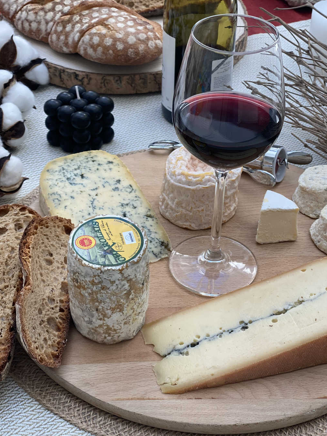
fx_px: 730
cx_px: 166
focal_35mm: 58
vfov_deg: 33.2
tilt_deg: -37.3
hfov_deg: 25.2
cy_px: 206
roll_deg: -1.9
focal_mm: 6
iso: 50
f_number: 2
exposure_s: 1/122
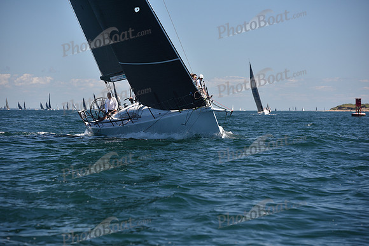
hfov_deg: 14.7
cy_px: 123
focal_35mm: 140
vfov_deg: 9.8
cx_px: 184
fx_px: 1435
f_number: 5.6
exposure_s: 1/800
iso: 250
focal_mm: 140
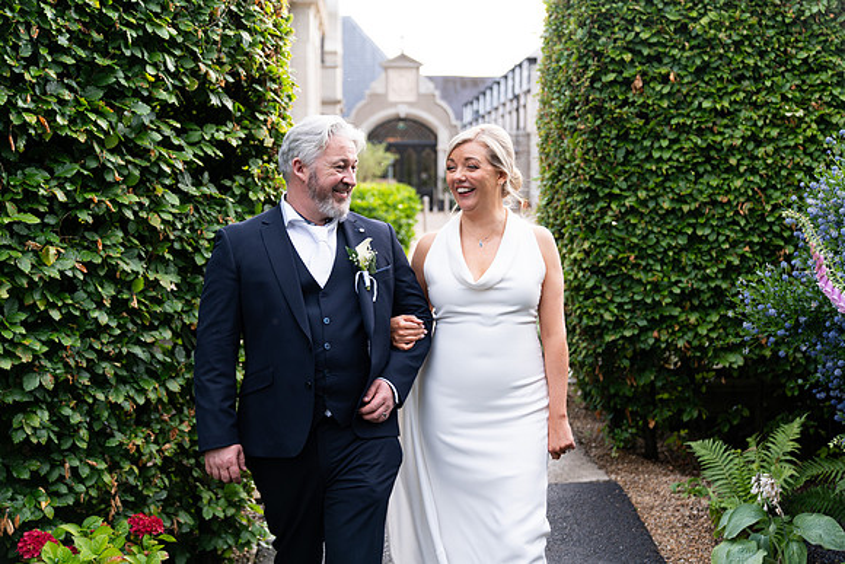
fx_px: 1033
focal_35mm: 44
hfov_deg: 44.5
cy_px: 282
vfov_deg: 30.5
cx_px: 422
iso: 400
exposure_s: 1/200
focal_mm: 44
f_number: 2.8
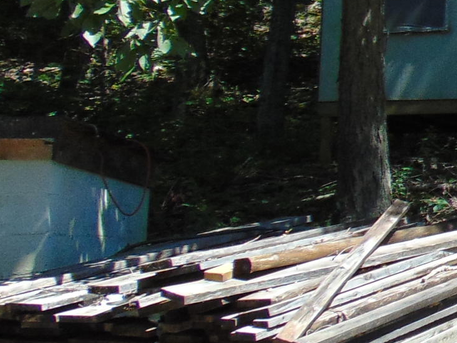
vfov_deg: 14.3
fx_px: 1360
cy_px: 49
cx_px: 920
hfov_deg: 15.3
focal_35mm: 103
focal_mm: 4.5
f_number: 3
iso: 80
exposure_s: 1/400
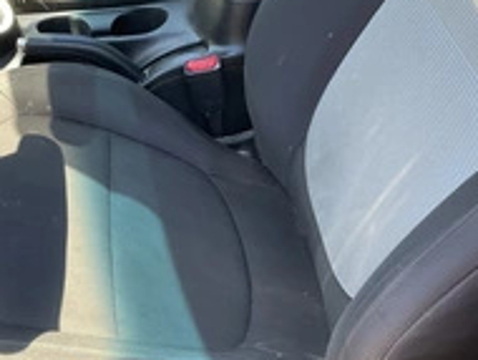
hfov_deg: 30.7
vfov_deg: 24.1
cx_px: 81
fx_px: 843
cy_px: 161
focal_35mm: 61
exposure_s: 1/122
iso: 64
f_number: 1.8
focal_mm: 3
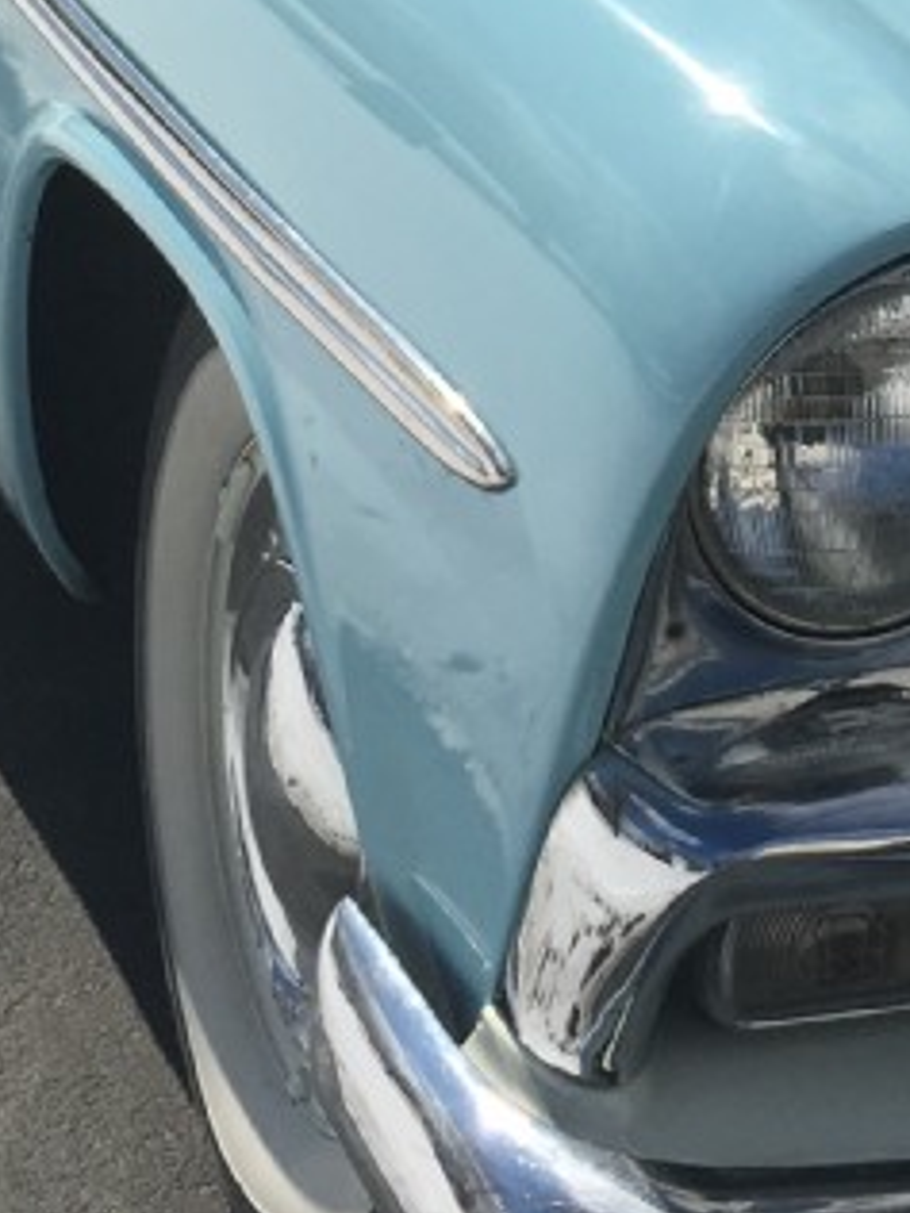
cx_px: 772
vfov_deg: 17.1
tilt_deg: -14.4
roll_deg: -5.5
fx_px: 3856
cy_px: -250
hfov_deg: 13.4
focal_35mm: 110
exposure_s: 1/4274
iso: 25
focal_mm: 4.15
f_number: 2.2
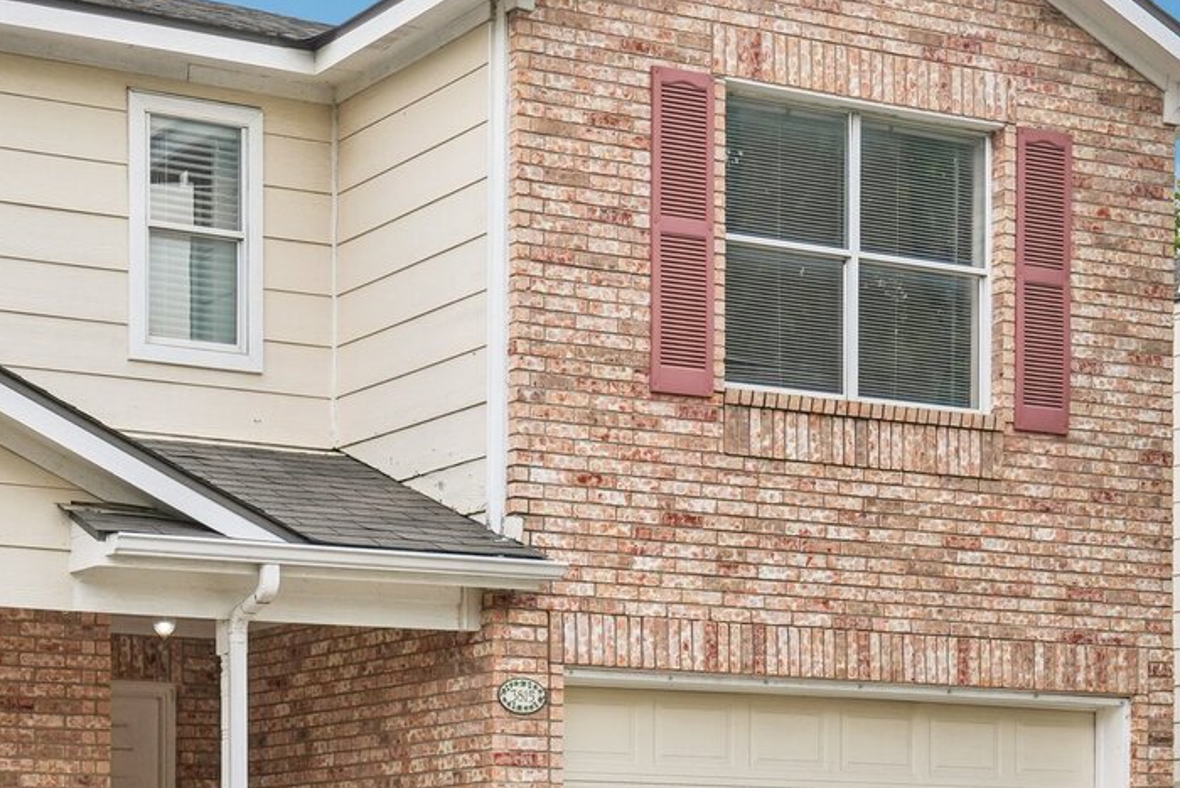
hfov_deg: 24.5
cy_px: 577
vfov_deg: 16.8
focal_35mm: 81
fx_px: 2655
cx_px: 182
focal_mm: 35
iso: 200
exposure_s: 1/250
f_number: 8
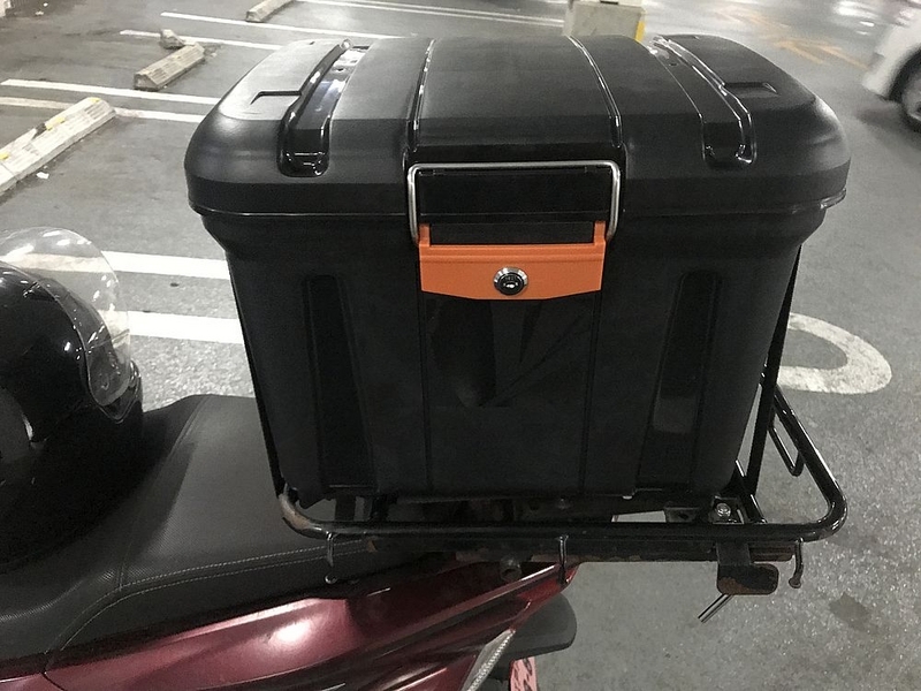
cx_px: 460
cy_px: 346
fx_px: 745
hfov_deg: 63.4
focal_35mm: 28
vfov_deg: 49.7
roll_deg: -7.7
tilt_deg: -29.0
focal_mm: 3.99
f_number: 1.8
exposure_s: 1/4
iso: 100
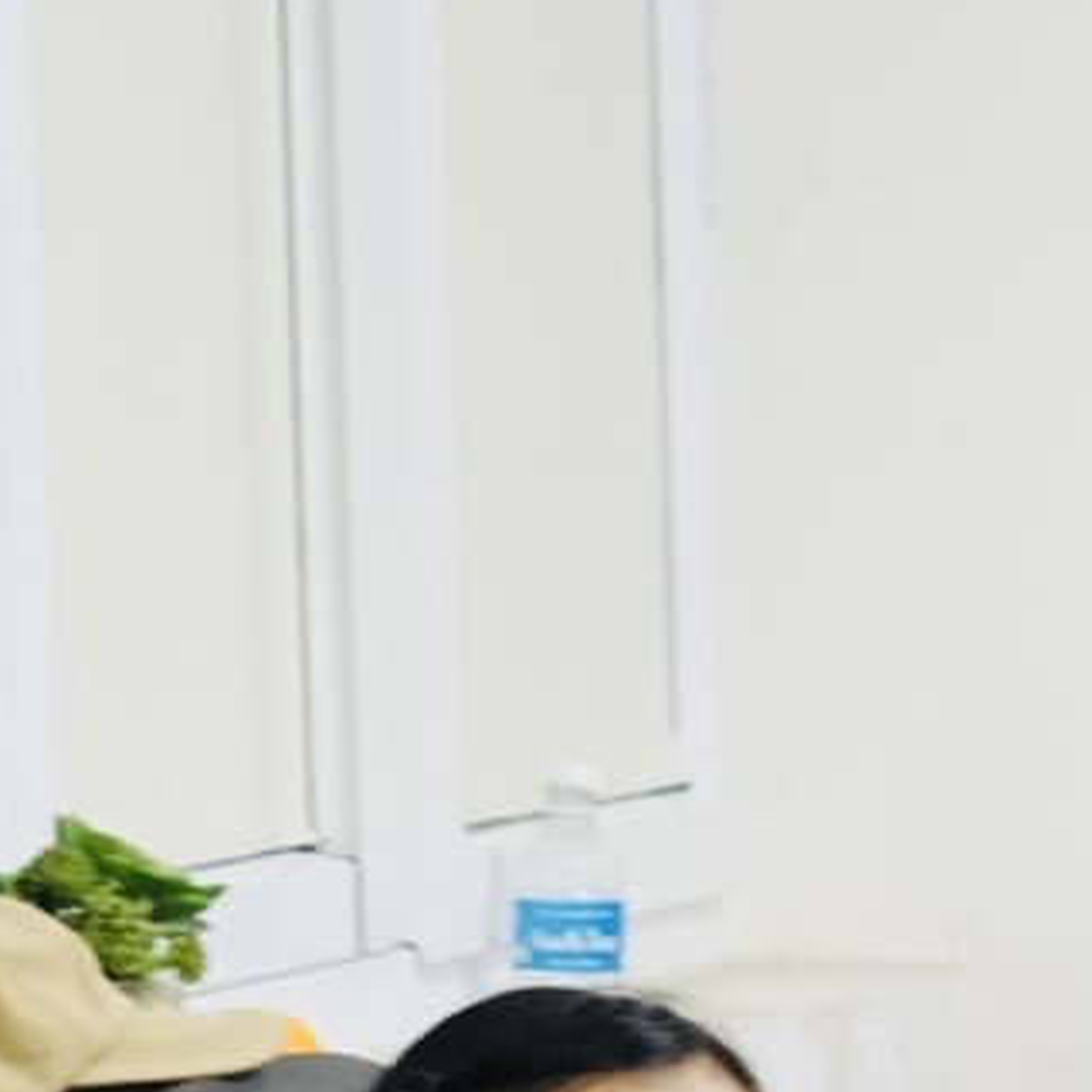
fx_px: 10671
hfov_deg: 5.7
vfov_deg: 5.8
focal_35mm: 299
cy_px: 1248
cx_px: 2350
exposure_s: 1/80
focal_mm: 70
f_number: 5.6
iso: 4000
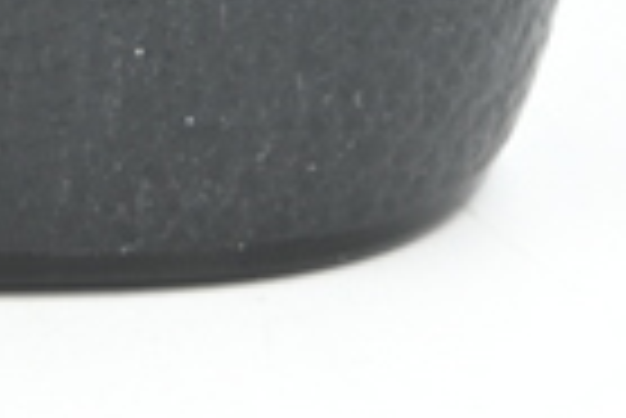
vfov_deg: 2.5
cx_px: -99
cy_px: -793
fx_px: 9400
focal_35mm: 540
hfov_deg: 3.8
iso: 200
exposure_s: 1/13
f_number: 14
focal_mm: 75
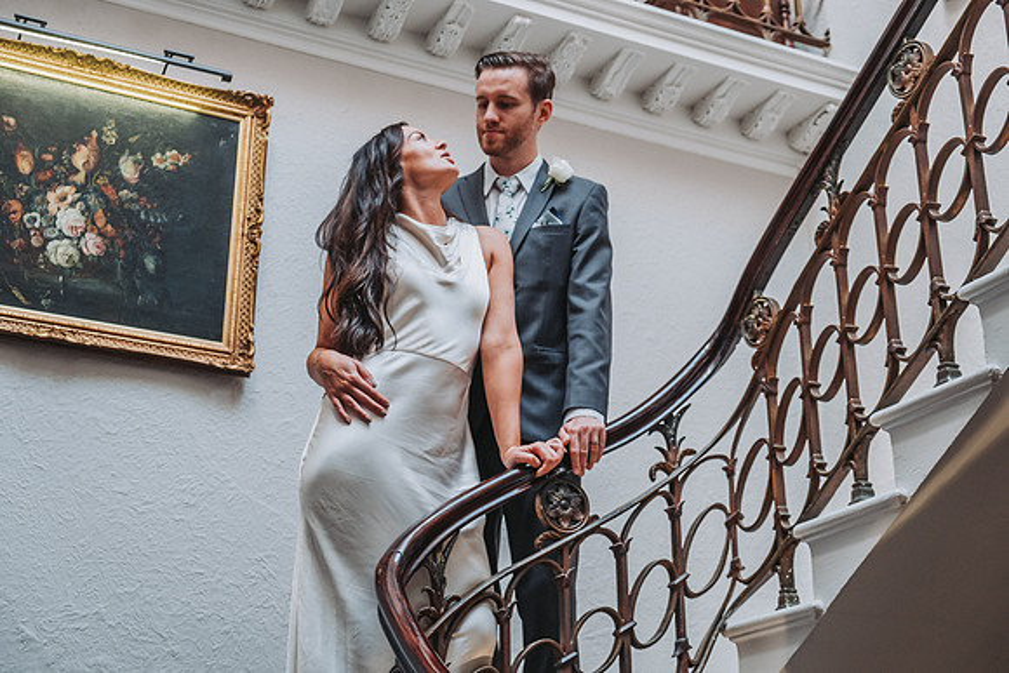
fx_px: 1570
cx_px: 504
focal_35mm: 56
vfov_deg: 24.2
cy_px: 336
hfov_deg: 35.6
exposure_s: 1/80
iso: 500
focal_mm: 37.4
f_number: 3.6
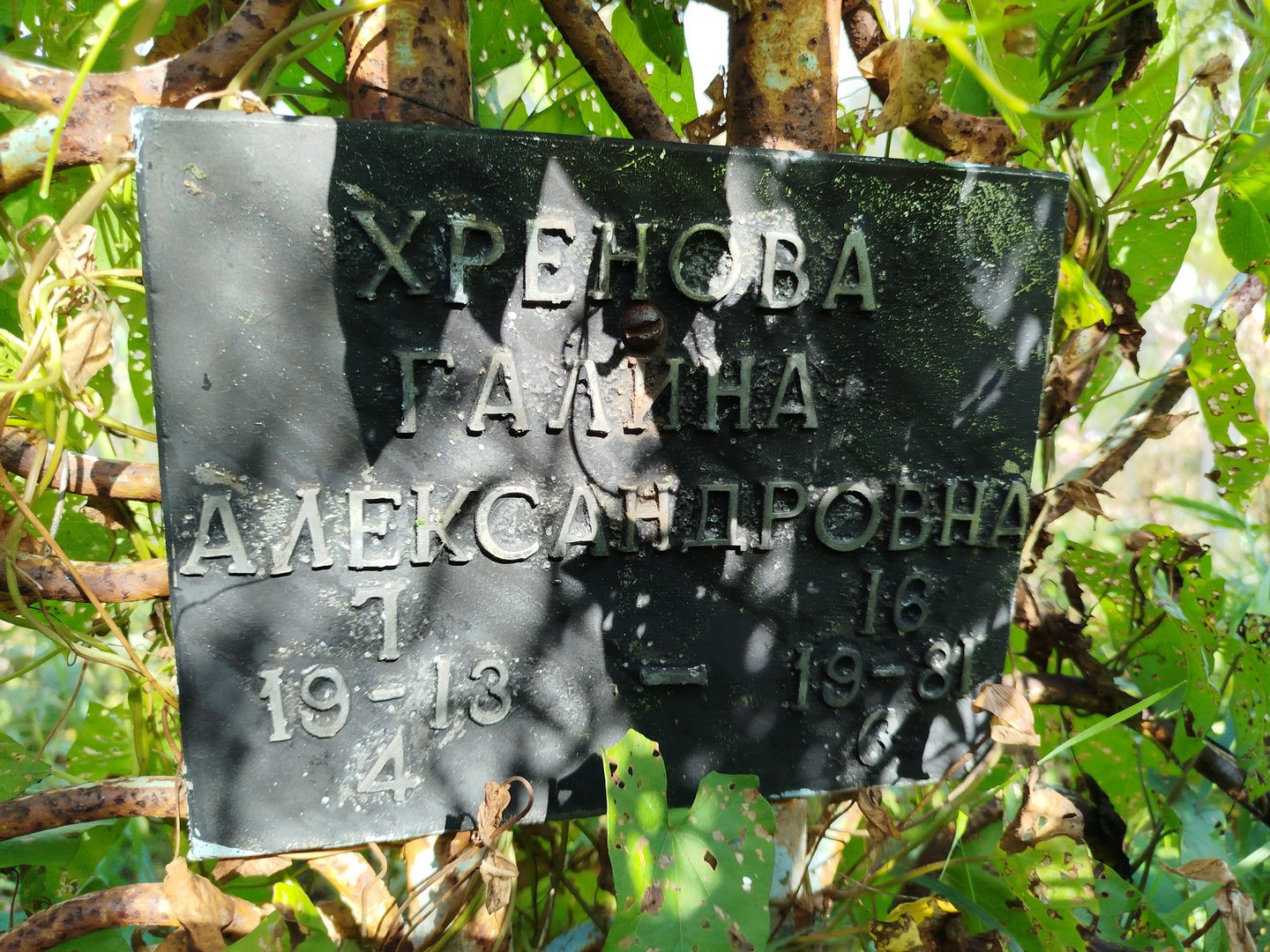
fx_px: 881
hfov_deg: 71.6
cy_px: 476
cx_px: 635
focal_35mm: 24
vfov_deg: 56.8
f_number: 1.7
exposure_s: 1/170
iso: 50
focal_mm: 5.31
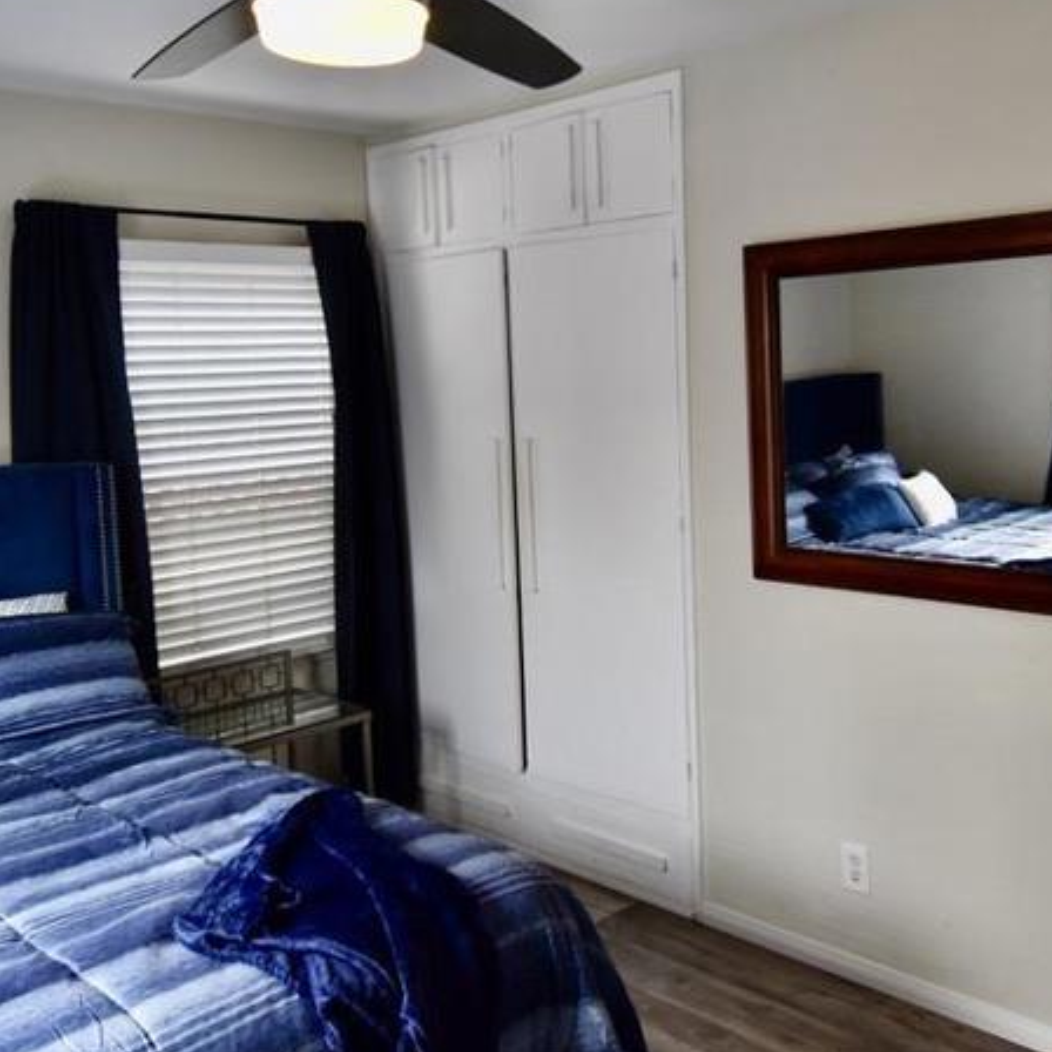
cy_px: 476
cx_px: 559
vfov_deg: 47.2
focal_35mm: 35
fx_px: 1203
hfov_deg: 47.2
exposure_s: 1/80
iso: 400
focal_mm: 12
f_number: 4.5
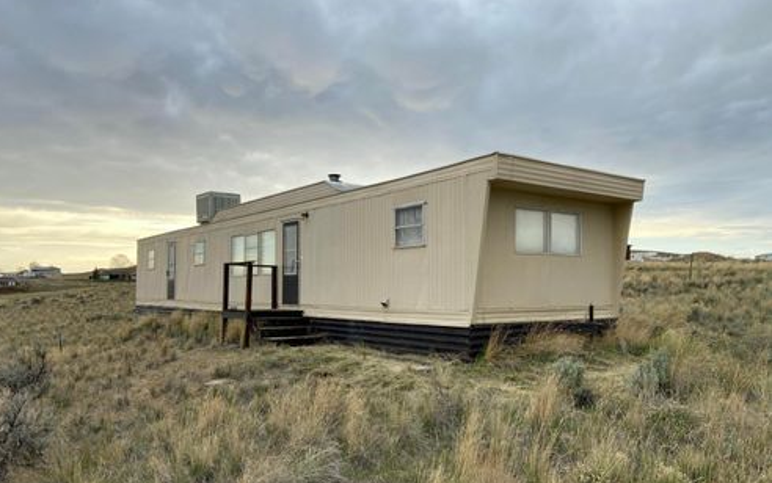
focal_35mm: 28
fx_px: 589
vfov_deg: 44.4
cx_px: 381
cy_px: 280
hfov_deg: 66.4
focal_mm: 4.25
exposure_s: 1/600
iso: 32
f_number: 1.8
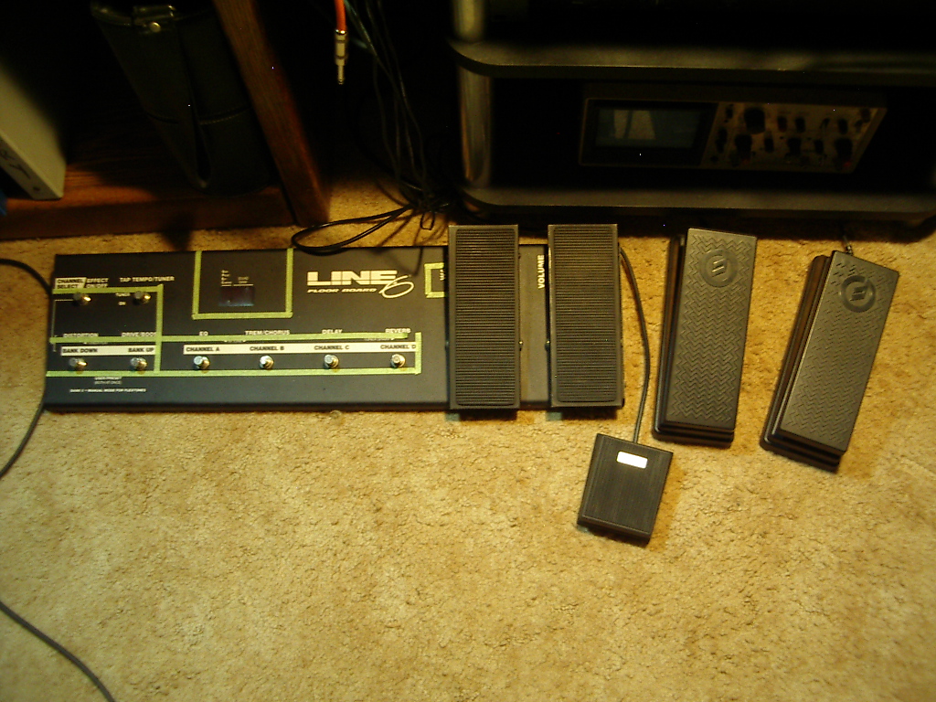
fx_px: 1028
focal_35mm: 38
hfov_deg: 49.0
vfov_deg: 37.7
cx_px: 468
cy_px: 351
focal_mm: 5.8
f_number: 2.6
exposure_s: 1/6
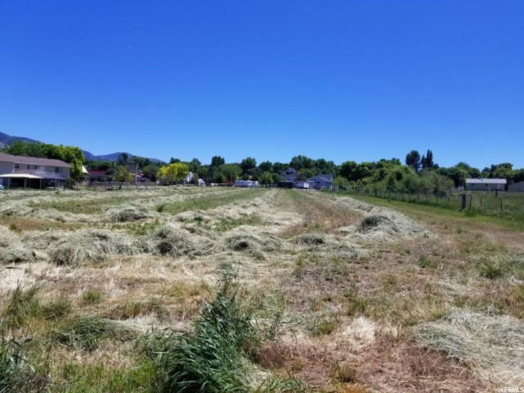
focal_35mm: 26
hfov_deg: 67.3
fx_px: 394
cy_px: 196
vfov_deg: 53.1
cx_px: 262
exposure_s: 1/3016
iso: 50
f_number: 1.7
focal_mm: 4.25
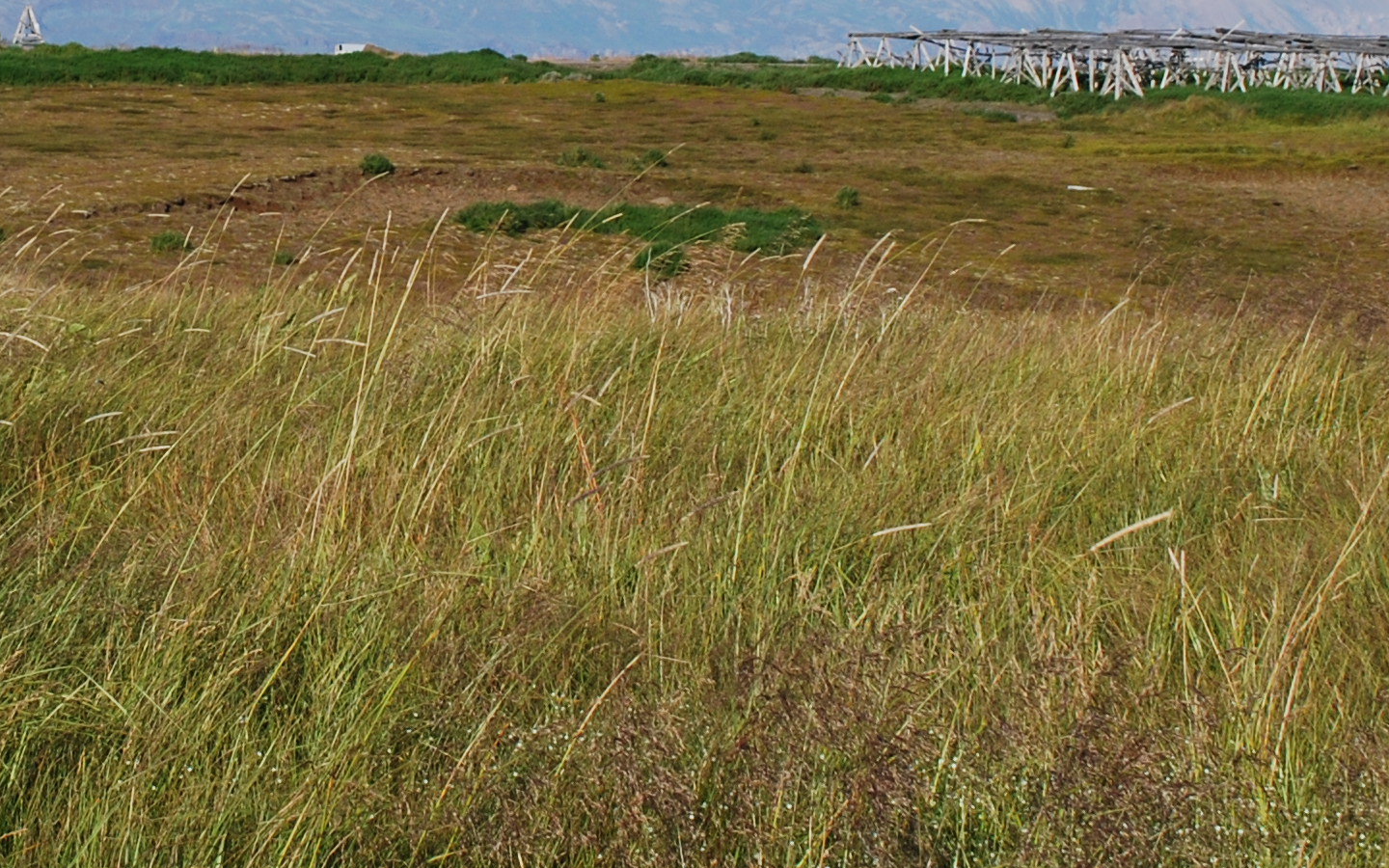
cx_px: 154
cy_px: -85
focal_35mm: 107
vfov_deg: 12.0
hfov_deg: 19.1
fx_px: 4050
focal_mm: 26
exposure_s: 1/250
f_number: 8
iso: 100
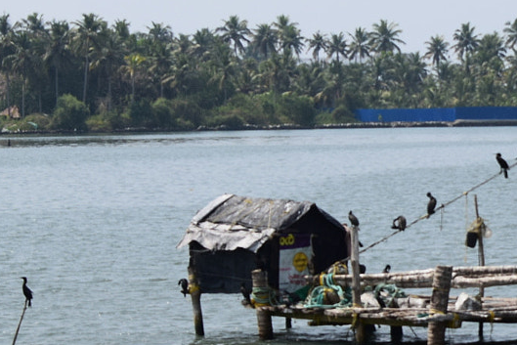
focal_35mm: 250
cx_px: 566
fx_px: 3584
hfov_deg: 8.2
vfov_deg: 5.5
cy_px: 144
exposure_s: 1/500
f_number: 11
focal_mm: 55
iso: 280
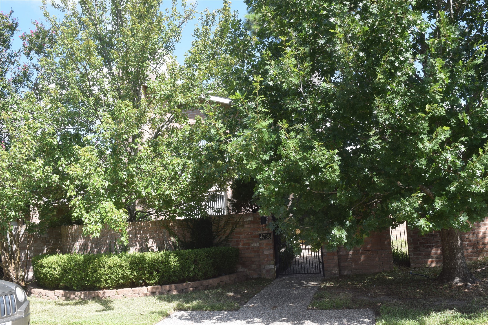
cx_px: 244
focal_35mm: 34
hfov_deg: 55.1
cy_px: 162
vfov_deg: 38.4
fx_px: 468
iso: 250
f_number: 8
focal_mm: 23
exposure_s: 1/250
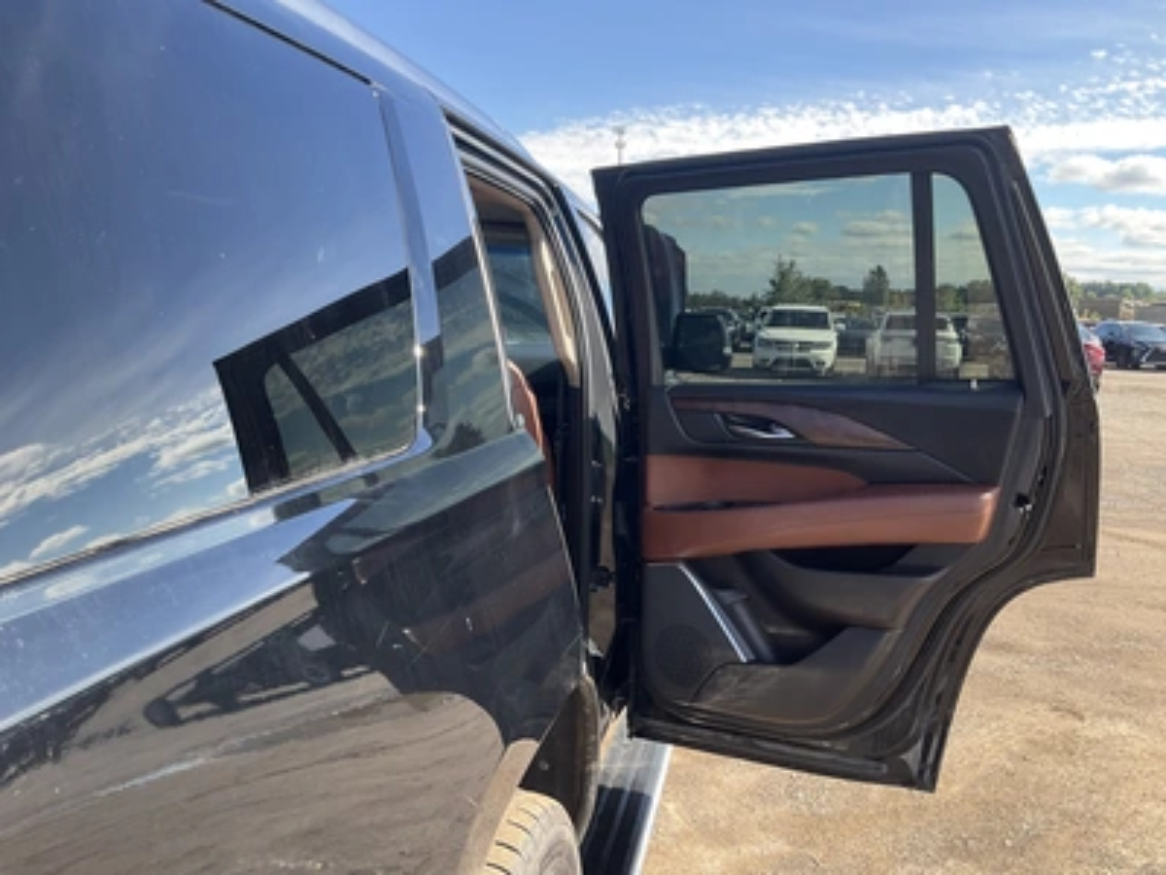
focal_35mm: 29
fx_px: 977
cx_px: 583
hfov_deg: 61.7
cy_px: 438
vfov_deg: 48.2
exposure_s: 1/380
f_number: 1.8
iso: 25
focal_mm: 3
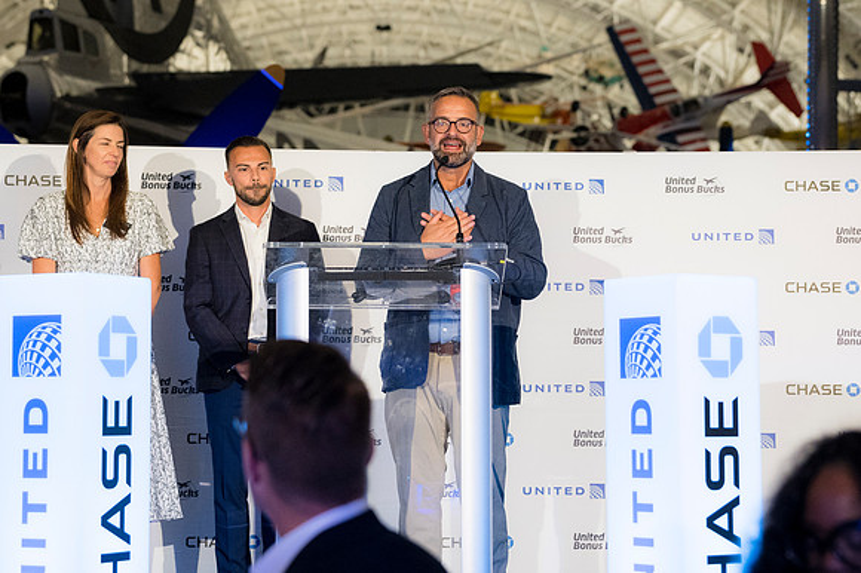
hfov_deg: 24.8
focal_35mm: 82
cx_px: 430
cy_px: 286
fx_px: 1960
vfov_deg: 16.6
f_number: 2.8
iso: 1800
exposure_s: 1/200
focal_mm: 55
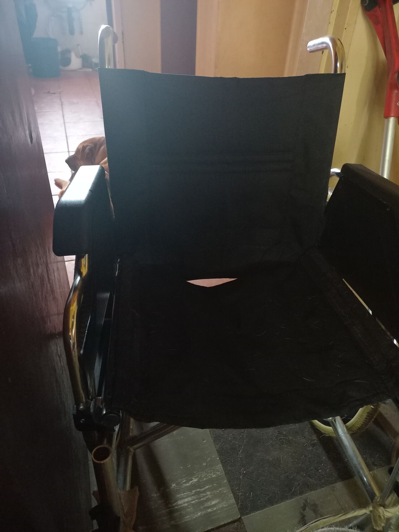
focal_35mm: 25
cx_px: 200
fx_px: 384
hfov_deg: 54.9
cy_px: 266
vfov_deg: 69.4
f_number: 1.8
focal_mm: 4.65
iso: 1600
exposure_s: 1/16.7
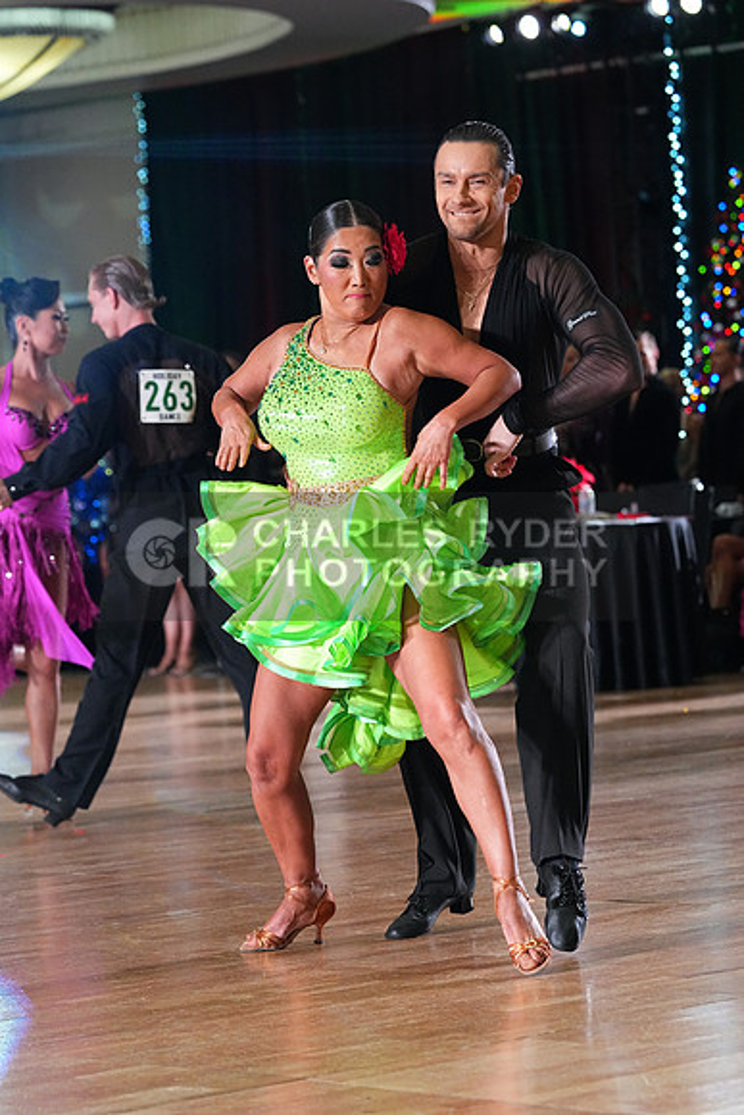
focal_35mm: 127
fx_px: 3934
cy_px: 558
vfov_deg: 16.1
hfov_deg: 10.8
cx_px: 372
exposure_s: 1/400
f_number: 5
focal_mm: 127
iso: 8000
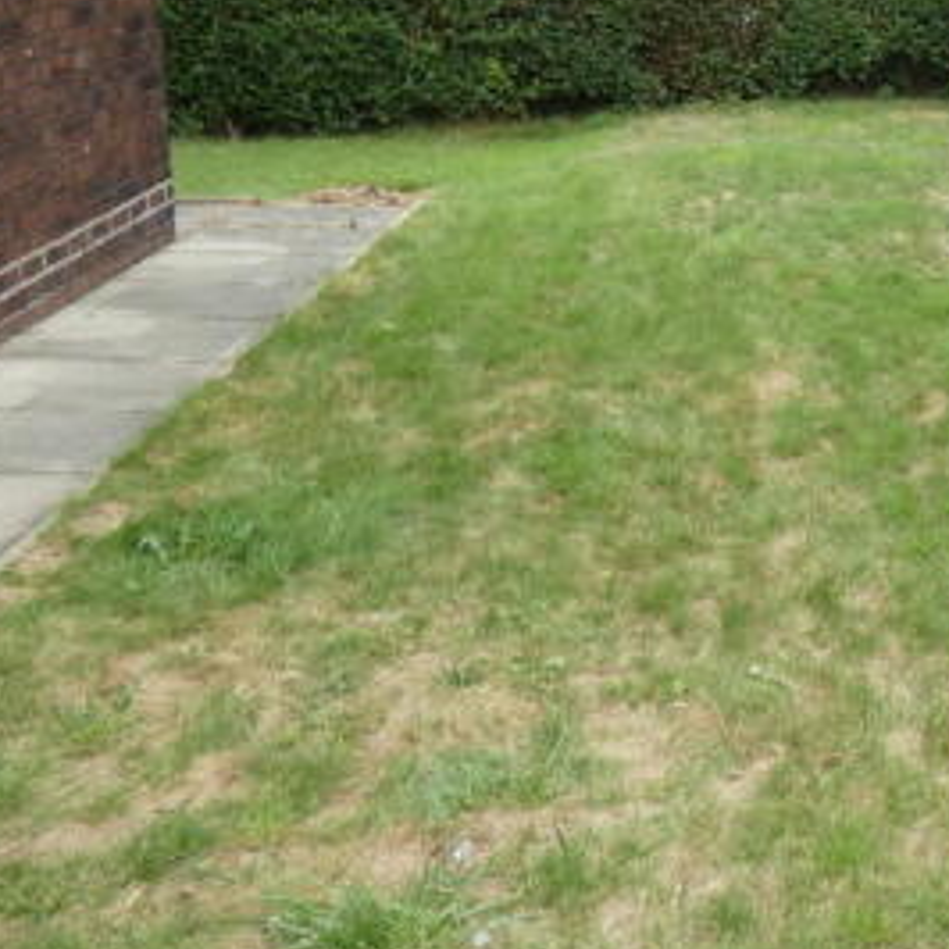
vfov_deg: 29.4
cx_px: 958
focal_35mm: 58
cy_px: 323
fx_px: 1799
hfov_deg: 27.8
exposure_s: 1/200
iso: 80
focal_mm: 5.3
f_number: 3.3
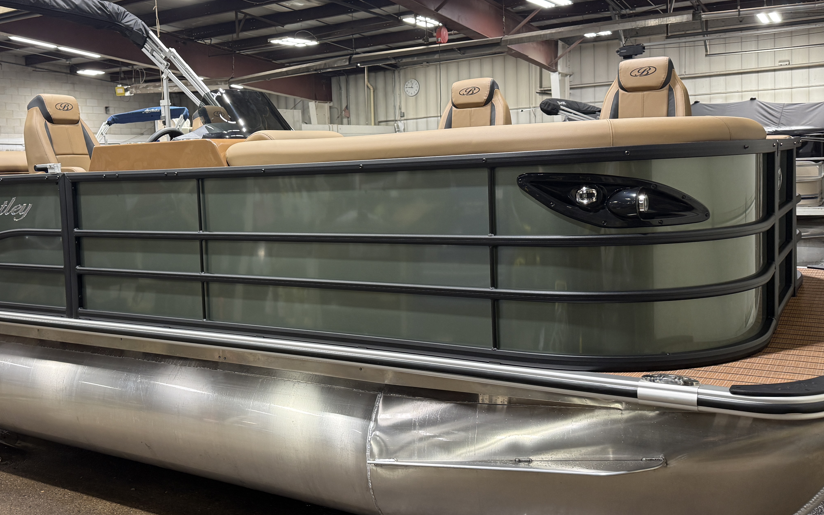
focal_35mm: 36
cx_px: 307
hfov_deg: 53.4
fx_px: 808
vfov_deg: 35.3
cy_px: 220
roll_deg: +3.1
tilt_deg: -2.5
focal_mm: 6.76
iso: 160
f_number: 1.78
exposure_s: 1/60
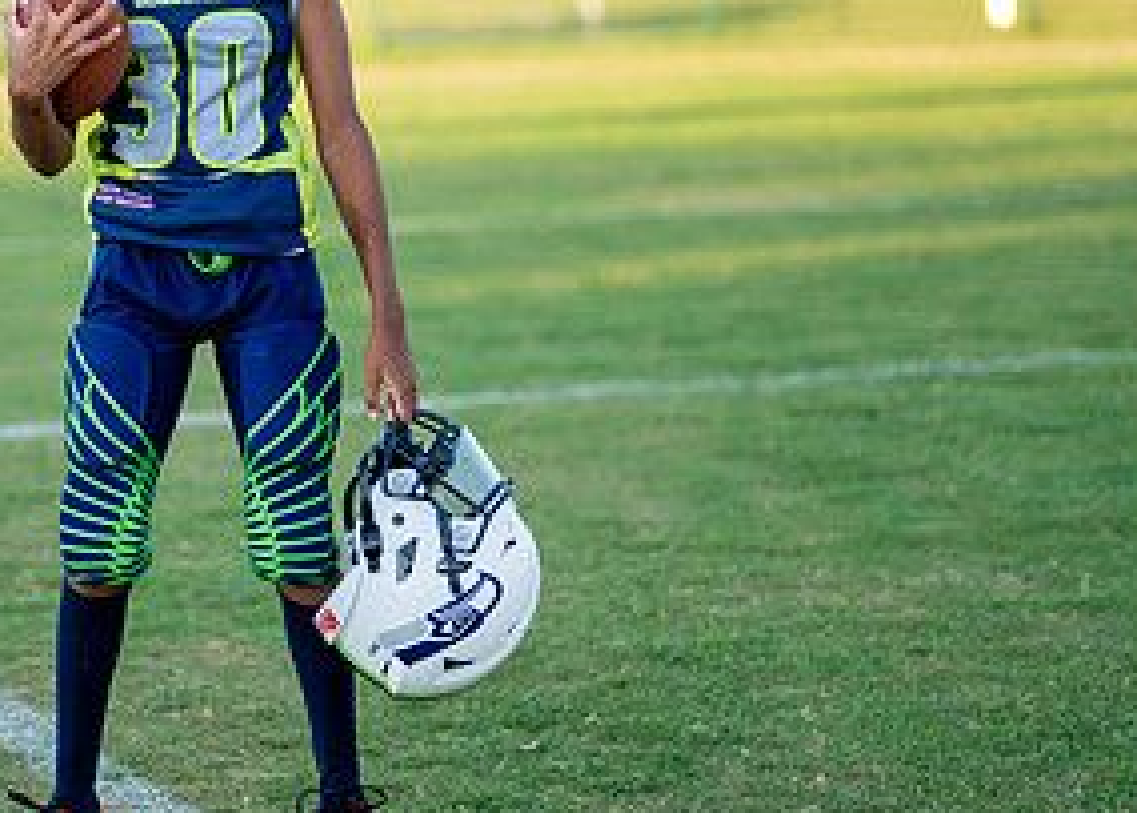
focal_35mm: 118
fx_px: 3811
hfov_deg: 16.8
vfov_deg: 12.1
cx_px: 201
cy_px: 204
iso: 160
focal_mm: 50
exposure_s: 1/2500
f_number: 1.2
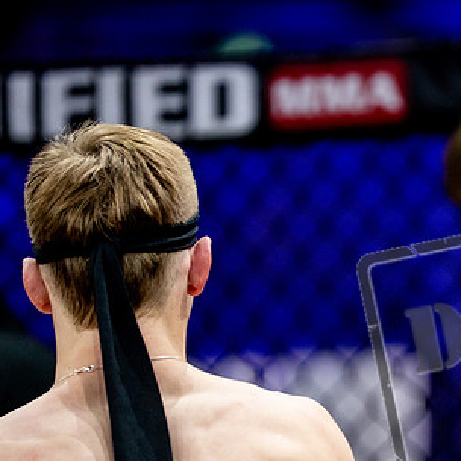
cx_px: 361
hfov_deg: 5.4
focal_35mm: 324
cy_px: 280
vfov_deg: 5.4
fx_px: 4882
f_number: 2.8
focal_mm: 200
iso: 4000
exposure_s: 1/1250
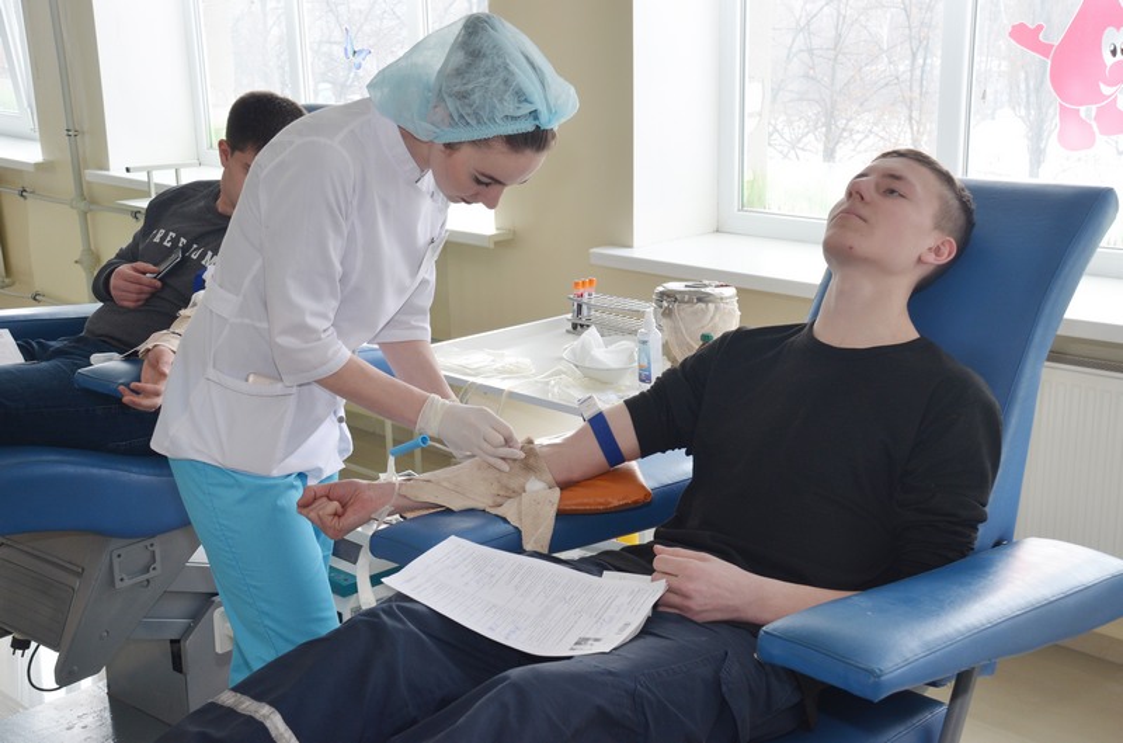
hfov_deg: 41.2
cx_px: 562
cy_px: 372
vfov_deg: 27.9
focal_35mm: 48
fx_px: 1493
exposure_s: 1/80
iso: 320
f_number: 6.3
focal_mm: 32
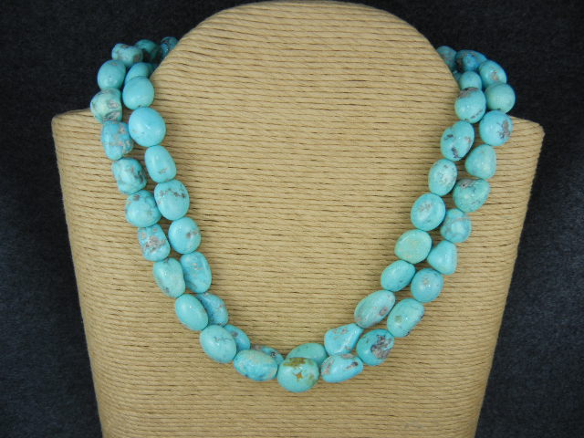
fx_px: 574
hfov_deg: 54.0
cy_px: 219
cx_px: 292
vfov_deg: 41.8
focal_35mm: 34
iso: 160
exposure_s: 1/32
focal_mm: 6.2
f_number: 3.6
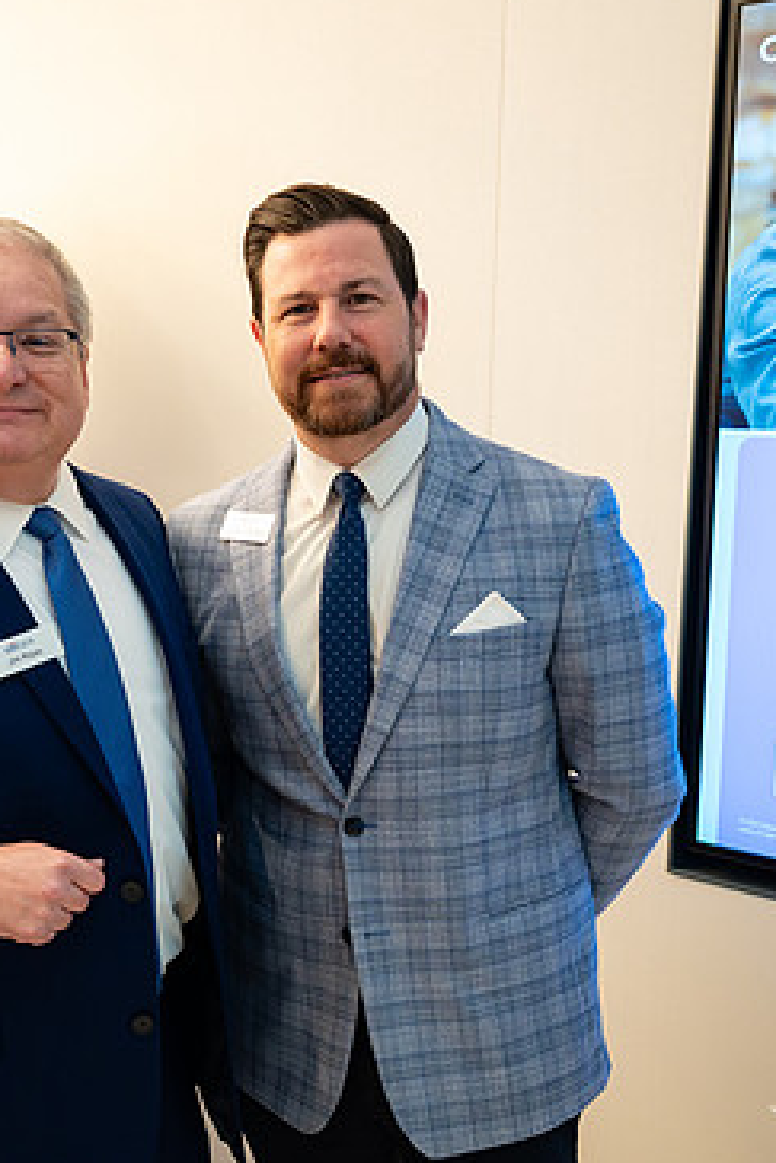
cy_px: 569
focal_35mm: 48
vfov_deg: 41.1
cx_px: 150
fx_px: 1550
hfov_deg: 27.5
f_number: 3.2
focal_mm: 30
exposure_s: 1/200
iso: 1250
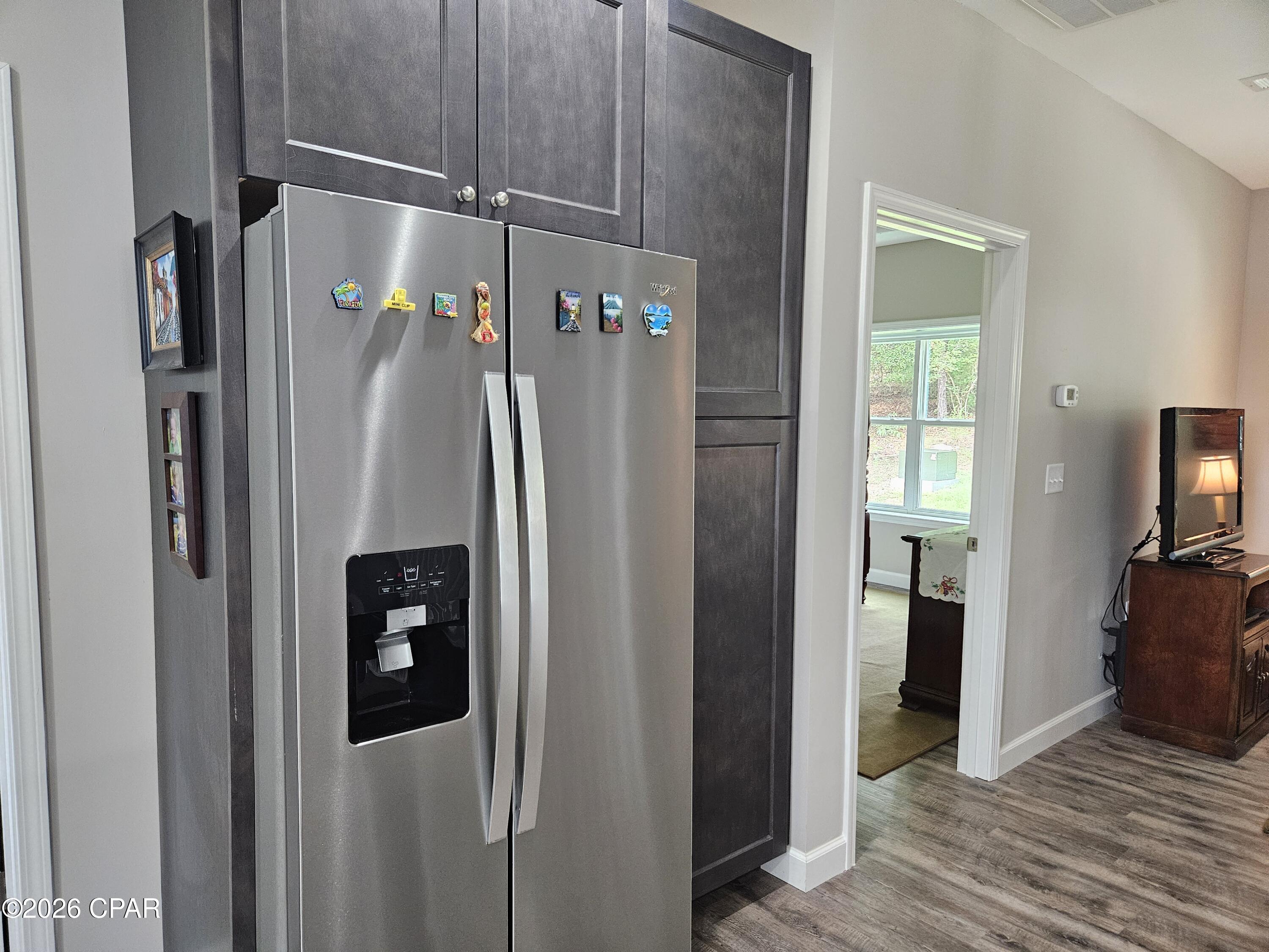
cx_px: 634
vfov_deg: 58.9
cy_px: 476
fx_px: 843
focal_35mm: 23
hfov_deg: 73.9
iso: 640
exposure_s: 1/120
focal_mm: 5.4
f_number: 1.8
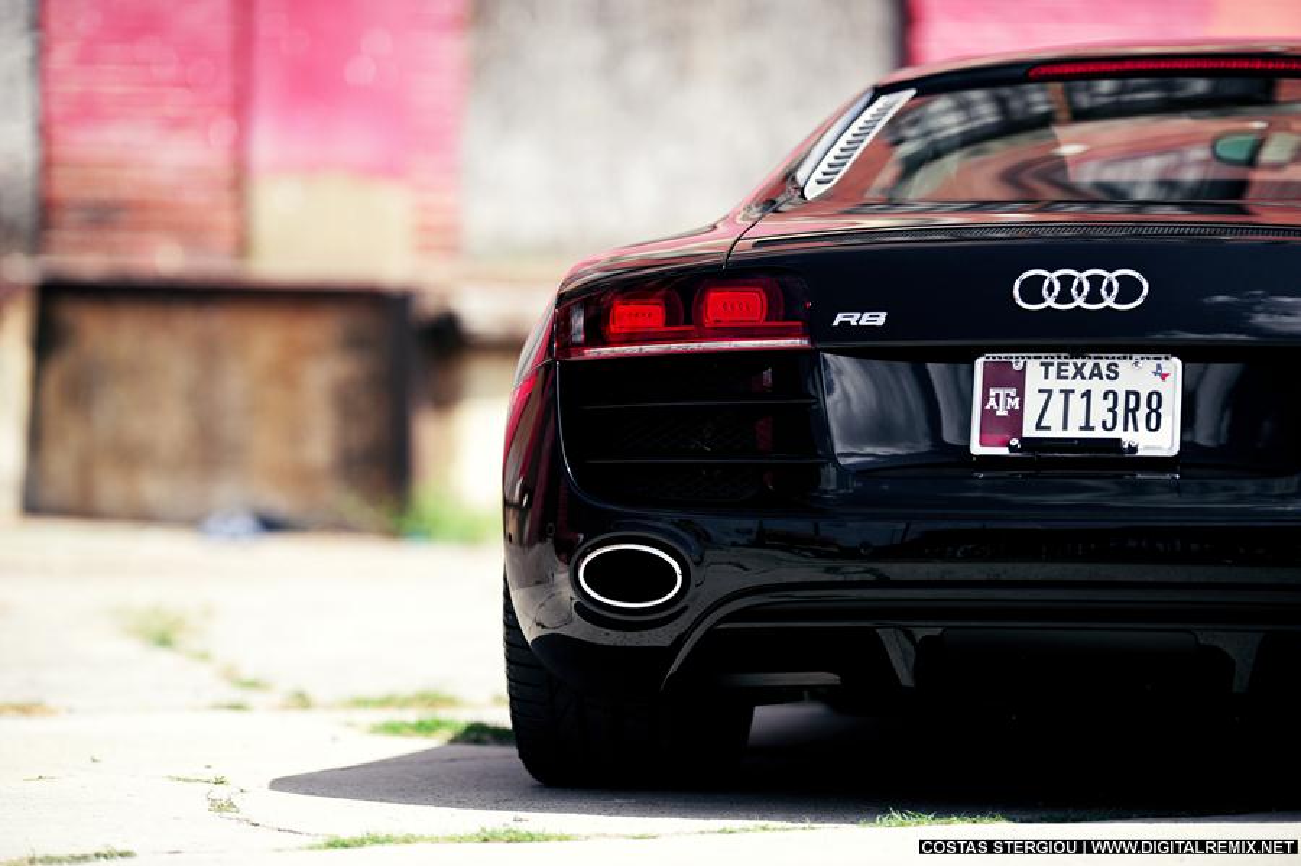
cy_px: 433
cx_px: 650
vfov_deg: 6.9
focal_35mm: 200
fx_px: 7224
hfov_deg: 10.3
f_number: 2
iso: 100
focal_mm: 200
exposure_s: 1/2500
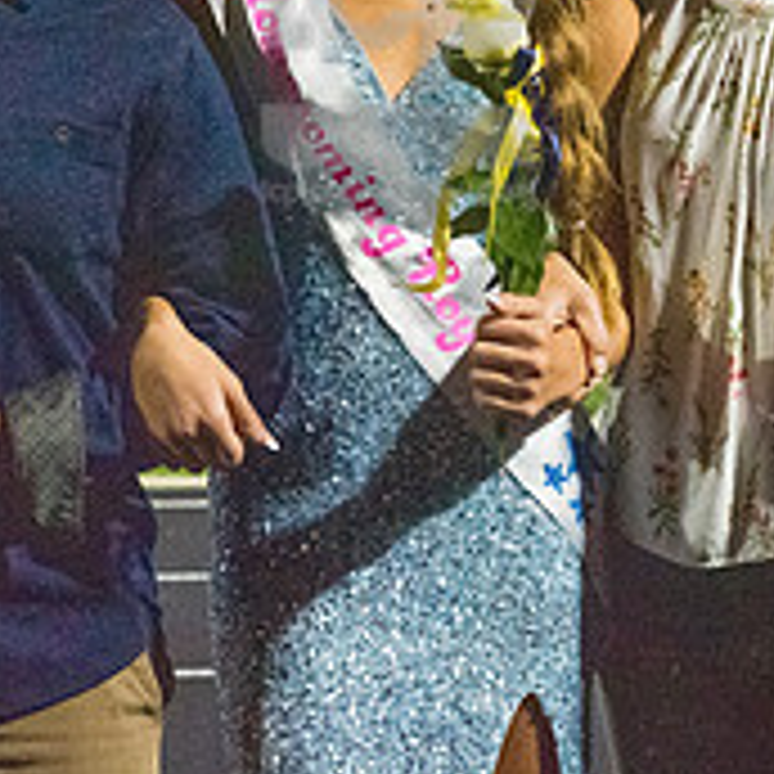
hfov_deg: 10.5
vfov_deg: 10.5
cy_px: 47
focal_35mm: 166
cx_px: 400
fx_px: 4199
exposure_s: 1/500
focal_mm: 58
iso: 8000
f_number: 5
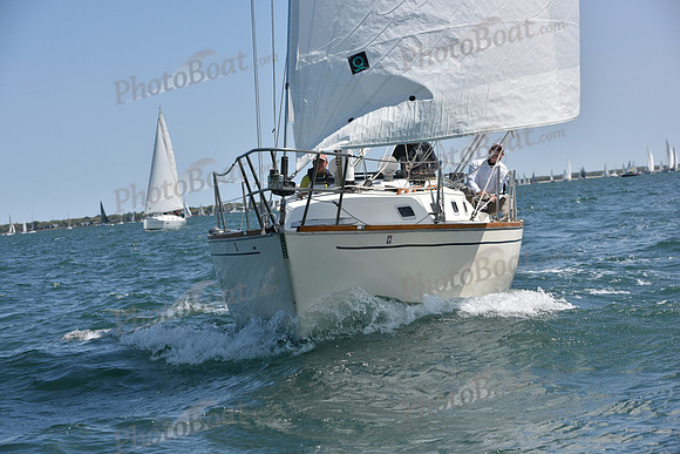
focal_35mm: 92
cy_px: 227
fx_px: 1738
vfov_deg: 14.9
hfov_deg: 22.1
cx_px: 340
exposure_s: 1/800
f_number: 6.3
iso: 320
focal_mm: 92
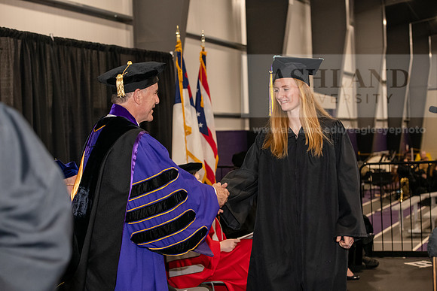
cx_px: 218
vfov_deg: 19.5
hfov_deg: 28.8
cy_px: 146
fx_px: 850
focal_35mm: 70
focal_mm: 70
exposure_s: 1/200
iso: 2500
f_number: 5
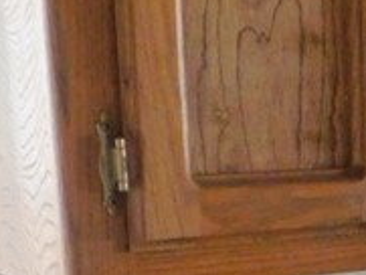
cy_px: 445
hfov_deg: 13.9
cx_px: 607
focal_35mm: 130
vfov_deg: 10.9
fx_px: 1375
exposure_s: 1/10
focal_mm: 4
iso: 400
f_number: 3
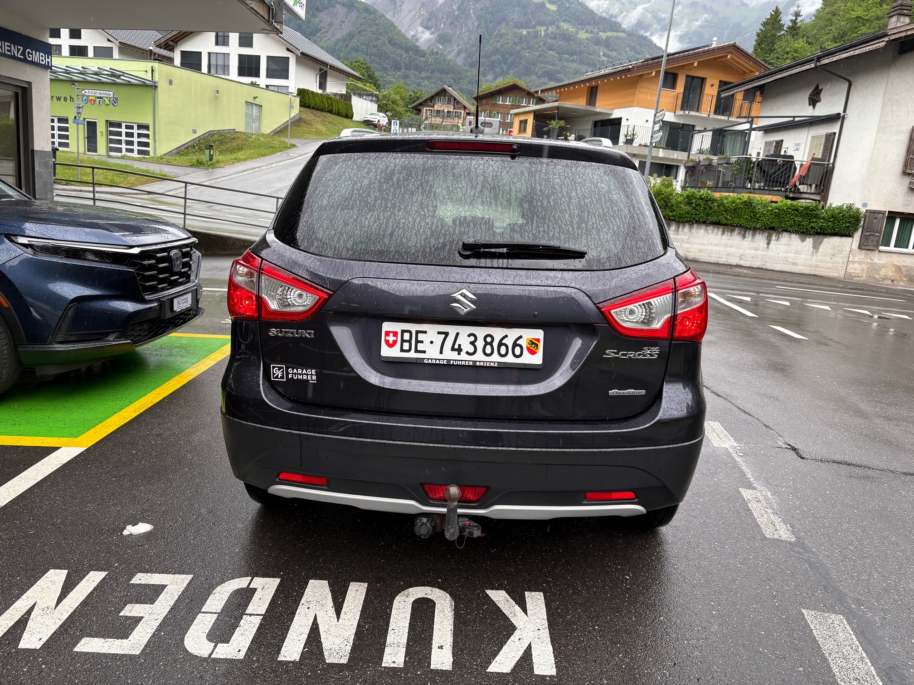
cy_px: 342
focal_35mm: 26
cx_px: 457
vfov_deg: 53.1
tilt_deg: -9.9
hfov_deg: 67.3
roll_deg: -2.8
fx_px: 687
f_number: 1.6
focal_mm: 5.96
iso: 32
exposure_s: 1/121
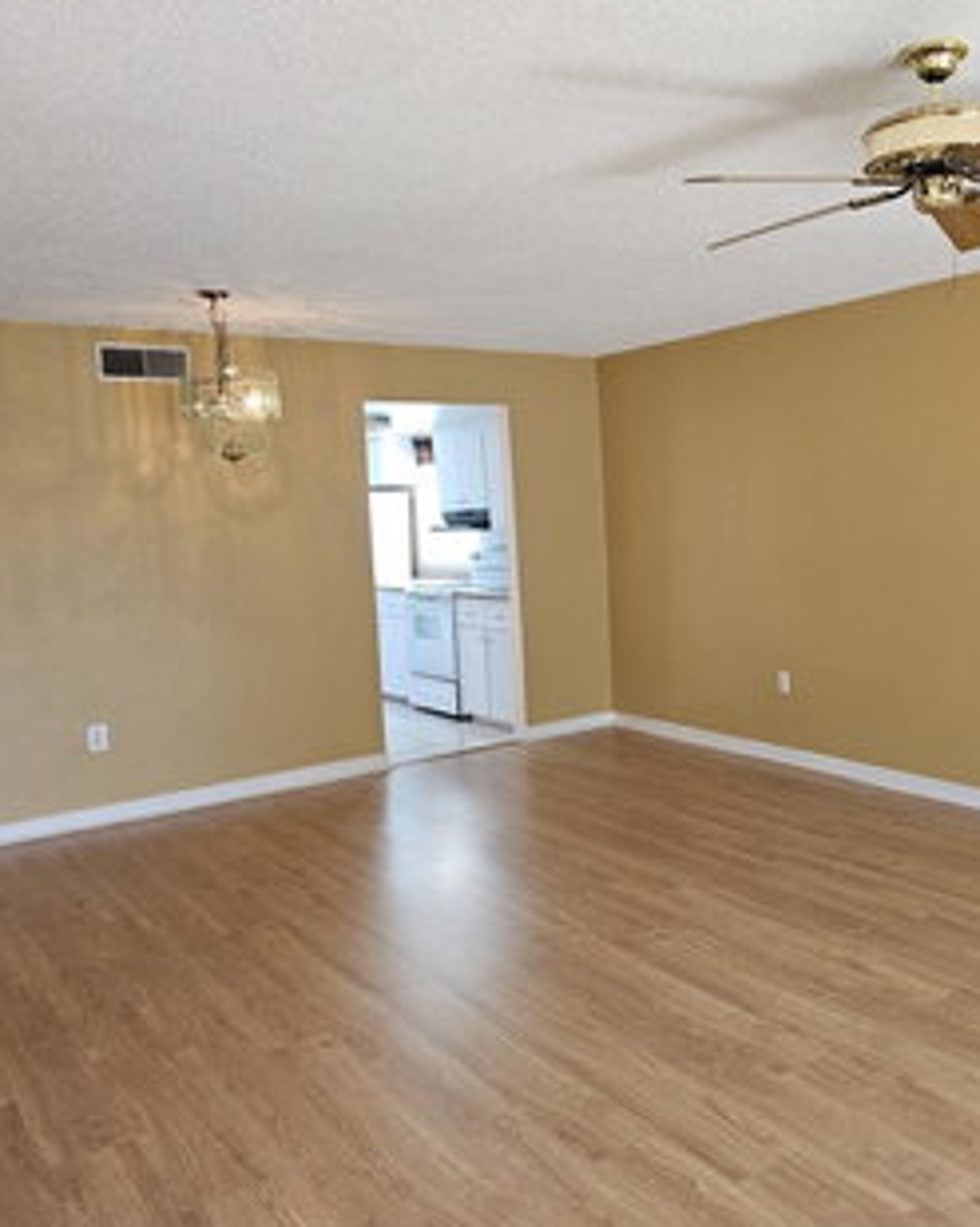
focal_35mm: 31
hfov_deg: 45.8
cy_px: 608
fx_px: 1124
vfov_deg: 57.2
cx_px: 708
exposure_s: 1/60
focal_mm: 6.3
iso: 100
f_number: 1.7
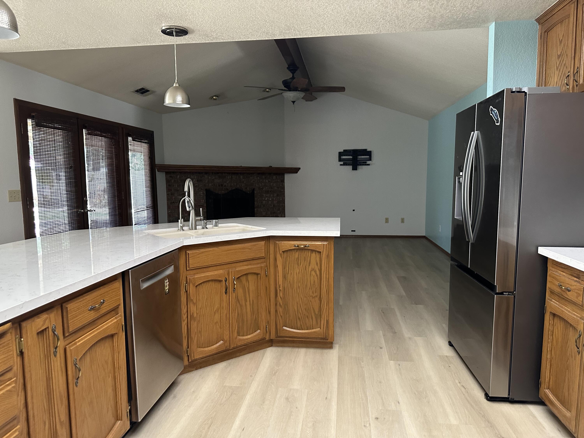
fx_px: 405
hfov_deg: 71.6
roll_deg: +0.6
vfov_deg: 56.8
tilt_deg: -5.8
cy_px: 219
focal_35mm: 24
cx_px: 292
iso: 320
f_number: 1.78
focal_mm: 6.86
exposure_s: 1/60
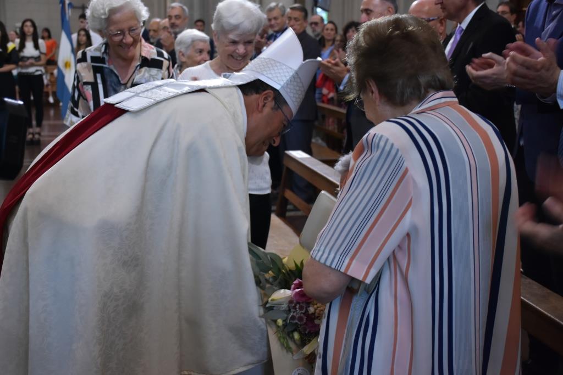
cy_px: 188
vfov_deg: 28.1
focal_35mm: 48
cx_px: 282
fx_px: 751
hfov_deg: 41.1
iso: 1250
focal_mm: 32
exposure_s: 1/25
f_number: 4
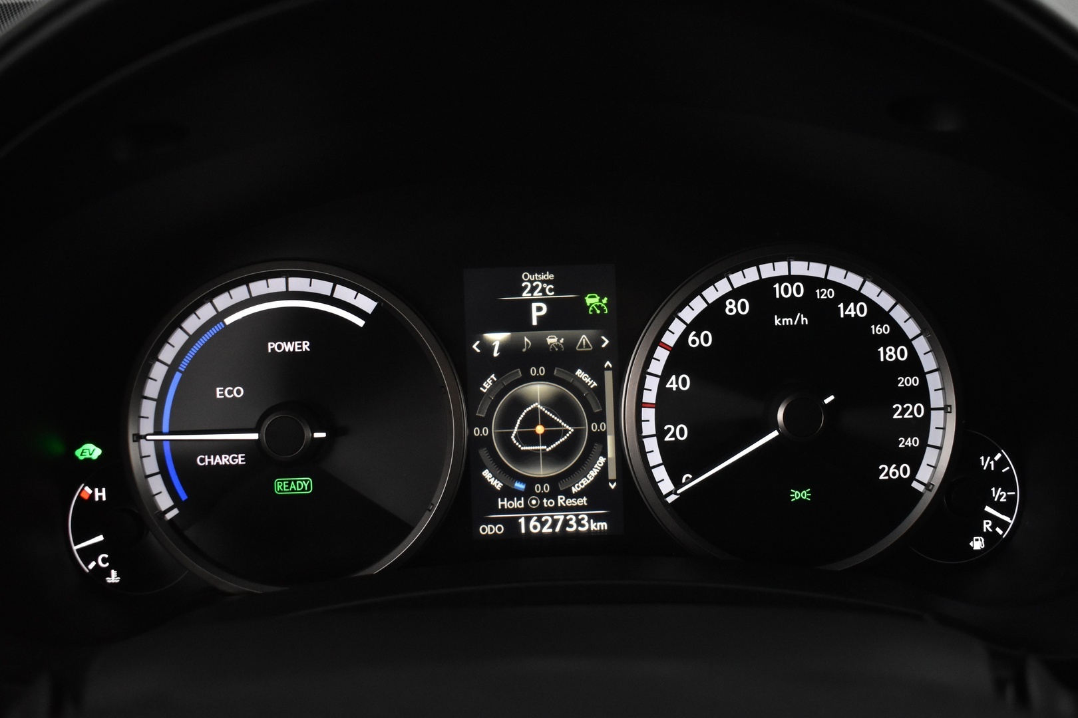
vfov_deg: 38.4
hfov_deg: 55.1
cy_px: 359
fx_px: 1033
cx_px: 539
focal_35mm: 34
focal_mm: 23
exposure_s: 1/40
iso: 2200
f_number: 3.8
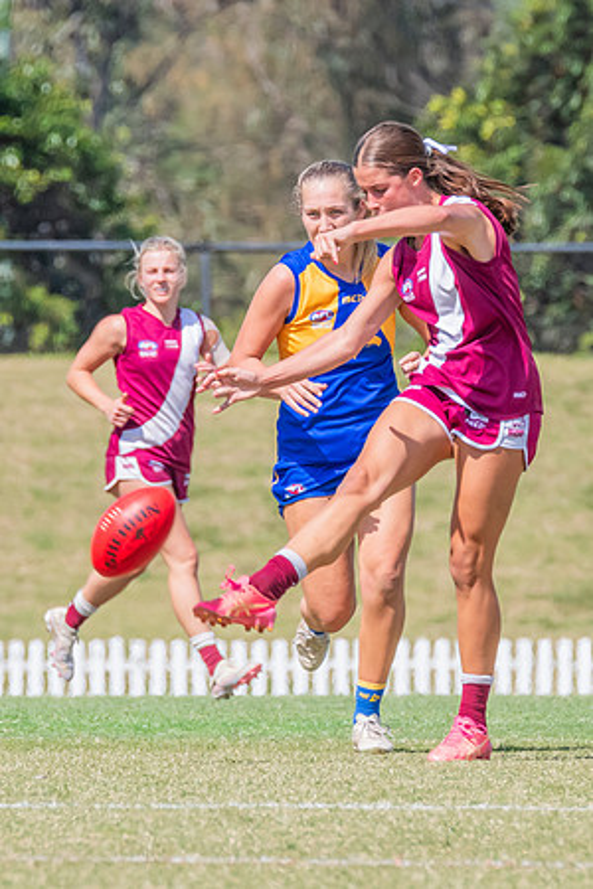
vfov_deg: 2.1
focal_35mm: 1002
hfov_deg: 1.4
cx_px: 386
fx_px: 24750
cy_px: 237
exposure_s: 1/1250
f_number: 11
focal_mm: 420
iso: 800
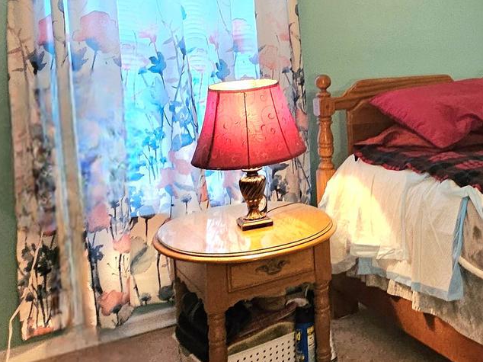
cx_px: 521
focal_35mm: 42
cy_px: 85
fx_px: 586
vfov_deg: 33.5
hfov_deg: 37.9
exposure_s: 1/30
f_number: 2.2
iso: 400
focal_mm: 2.2
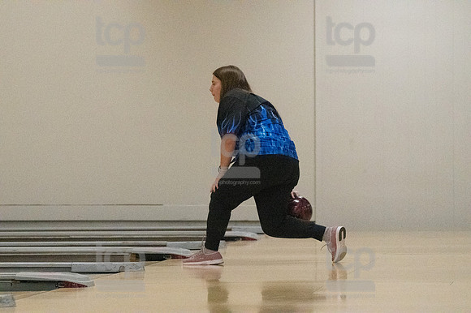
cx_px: 236
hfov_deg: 11.2
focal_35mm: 183
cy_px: 156
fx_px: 2393
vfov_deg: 7.5
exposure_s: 1/1250
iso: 10000
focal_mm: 122
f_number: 4
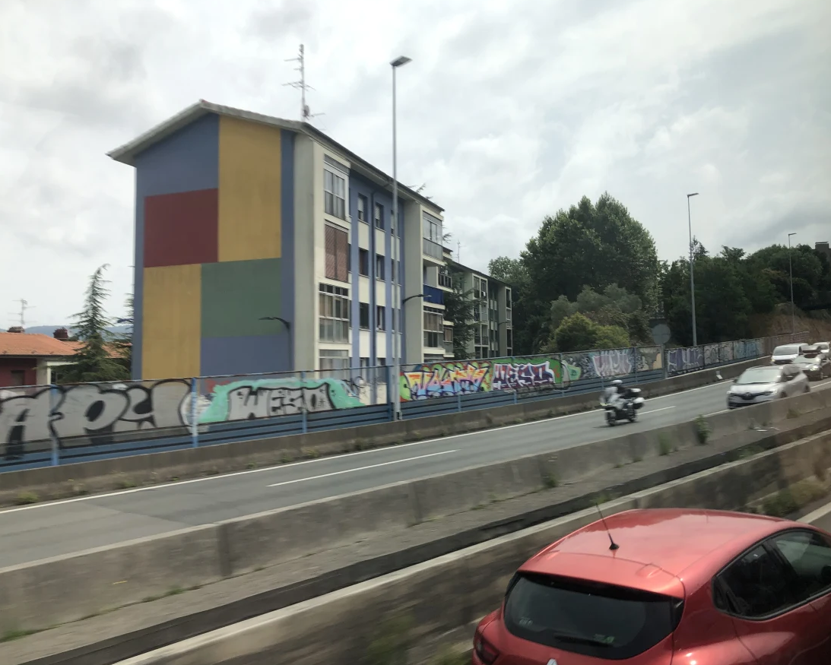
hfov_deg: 58.8
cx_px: 406
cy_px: 331
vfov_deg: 48.5
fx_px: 738
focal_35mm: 30
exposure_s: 1/161
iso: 20
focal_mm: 4
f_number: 1.8
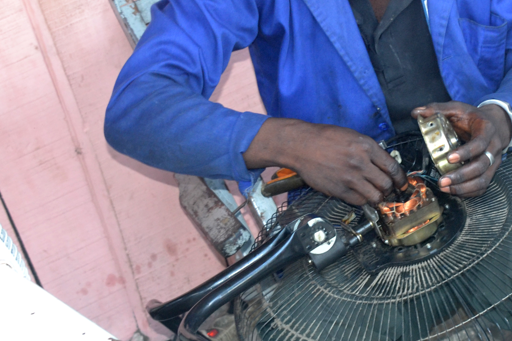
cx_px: 427
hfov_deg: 15.5
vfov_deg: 10.4
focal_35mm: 131
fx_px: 1863
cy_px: 64
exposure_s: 1/50
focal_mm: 40
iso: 800
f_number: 5.6
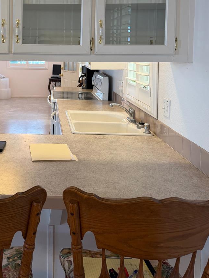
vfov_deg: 43.0
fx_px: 338
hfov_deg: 33.5
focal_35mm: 42
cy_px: 61
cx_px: 45
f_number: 1.78
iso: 160
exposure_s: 1/60
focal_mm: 6.76
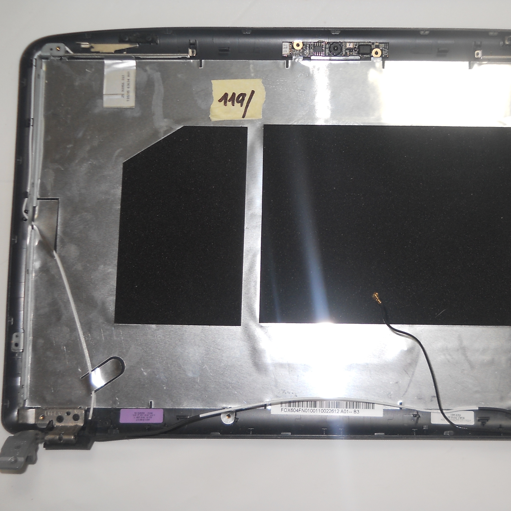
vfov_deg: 34.7
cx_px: 337
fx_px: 818
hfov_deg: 34.4
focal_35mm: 49
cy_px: 258
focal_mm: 6.72
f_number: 3.1
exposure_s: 1/30
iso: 80
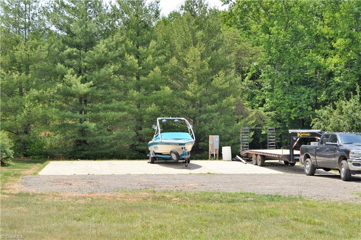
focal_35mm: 51
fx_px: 511
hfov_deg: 38.9
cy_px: 120
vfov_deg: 26.5
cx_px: 180
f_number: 8
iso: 100
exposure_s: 1/200
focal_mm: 34
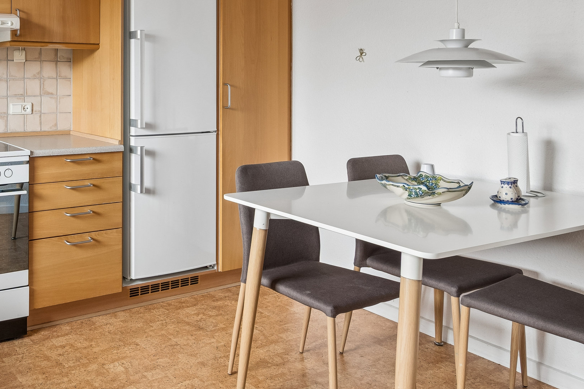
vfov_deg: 38.4
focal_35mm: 33
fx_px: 535
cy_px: 77
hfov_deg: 52.6
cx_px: 97
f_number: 8
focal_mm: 12
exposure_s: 1
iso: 200
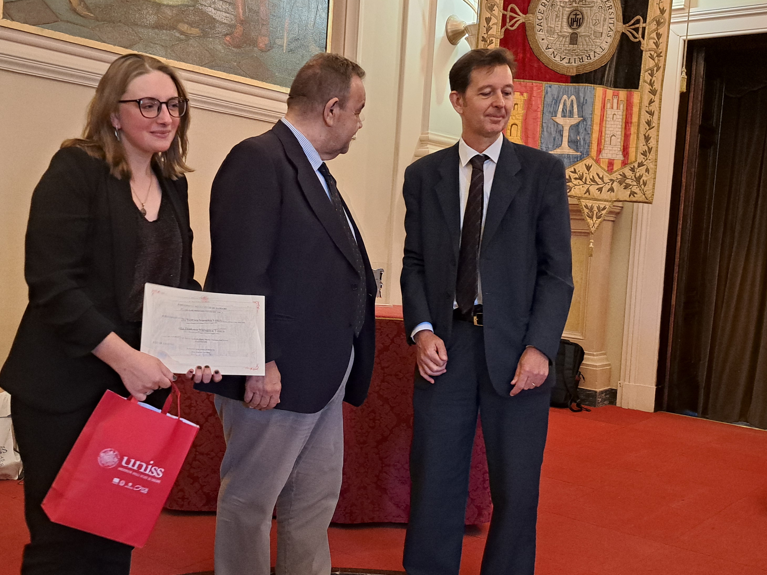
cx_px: 368
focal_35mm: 38
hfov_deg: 49.0
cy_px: 280
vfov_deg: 37.7
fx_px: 842
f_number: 1.8
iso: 400
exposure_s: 1/50
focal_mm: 5.23
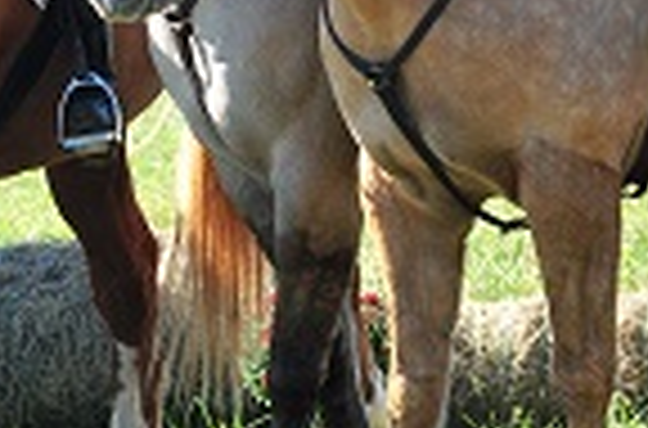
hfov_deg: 4.5
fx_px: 8235
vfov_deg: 3.0
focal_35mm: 459
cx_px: -40
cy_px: -101
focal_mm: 120
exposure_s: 1/400
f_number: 10
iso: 640
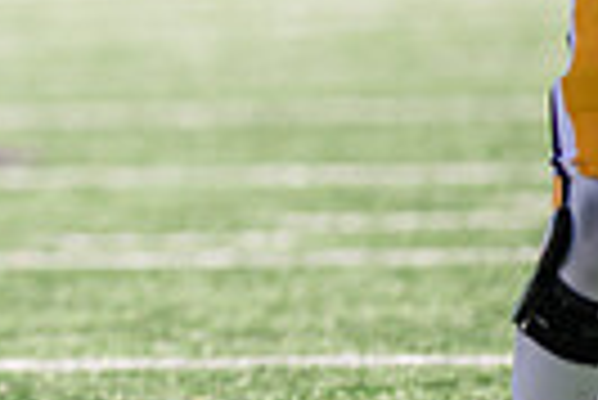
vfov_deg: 1.1
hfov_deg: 1.6
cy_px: -133
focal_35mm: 1309
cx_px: -495
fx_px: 21767
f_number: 3.2
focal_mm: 300
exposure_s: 1/1000
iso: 200
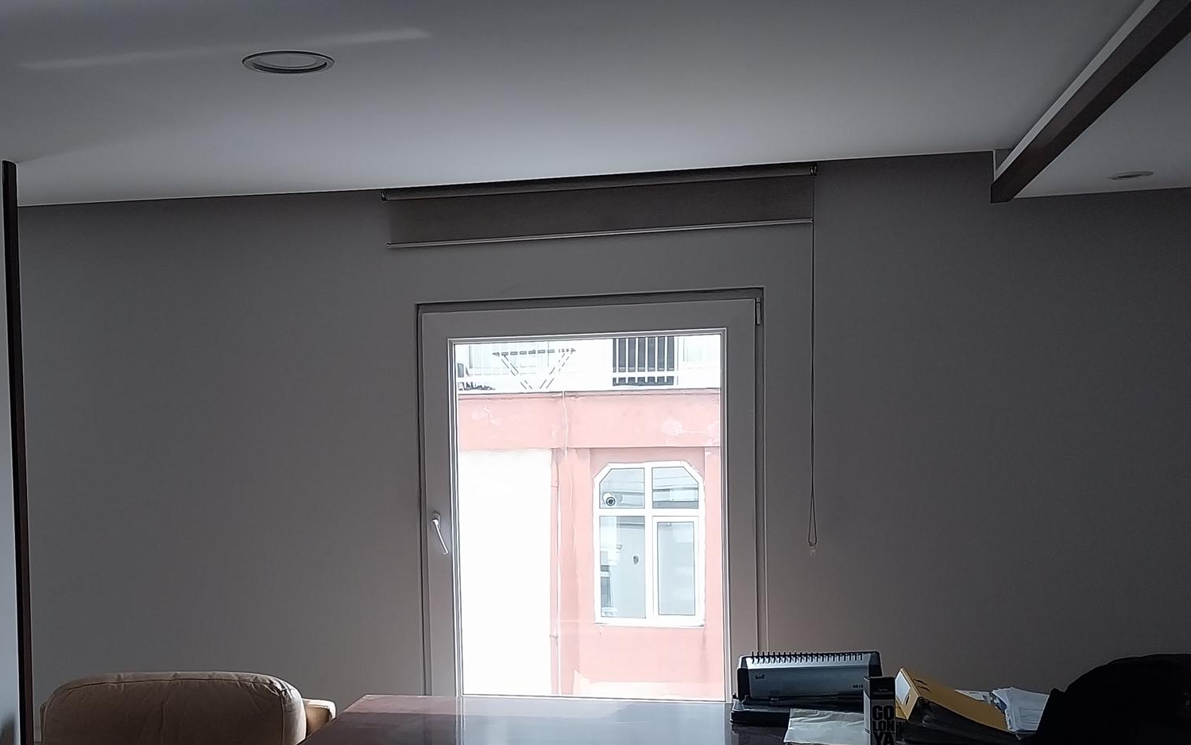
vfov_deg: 28.4
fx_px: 1461
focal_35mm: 45
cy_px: 510
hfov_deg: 44.0
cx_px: 447
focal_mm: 4
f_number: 1.8
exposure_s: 1/60
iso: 80
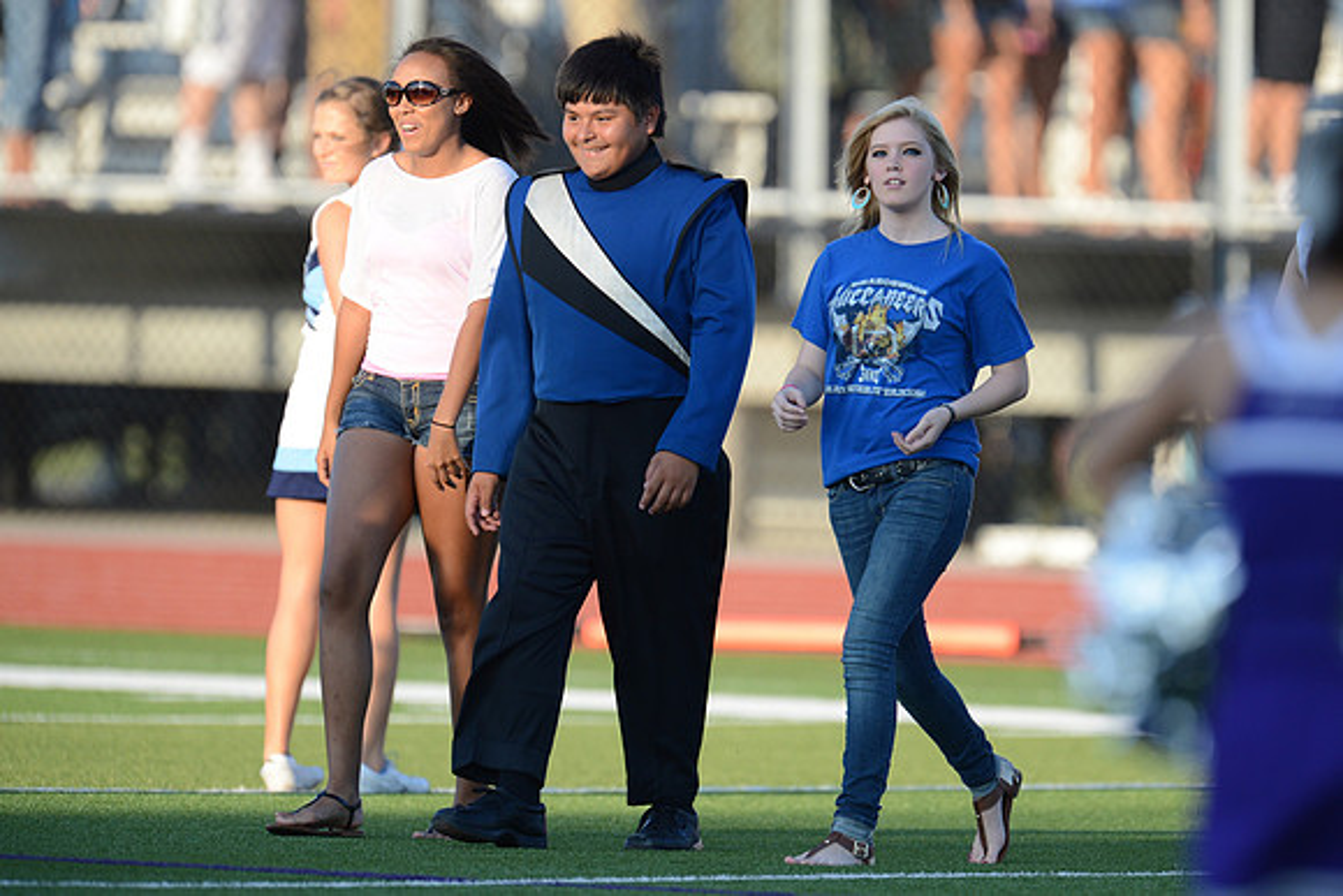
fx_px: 20522
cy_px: 448
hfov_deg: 3.7
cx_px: 672
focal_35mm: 550
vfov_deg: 2.5
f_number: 4
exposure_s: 1/2000
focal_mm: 550
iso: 800
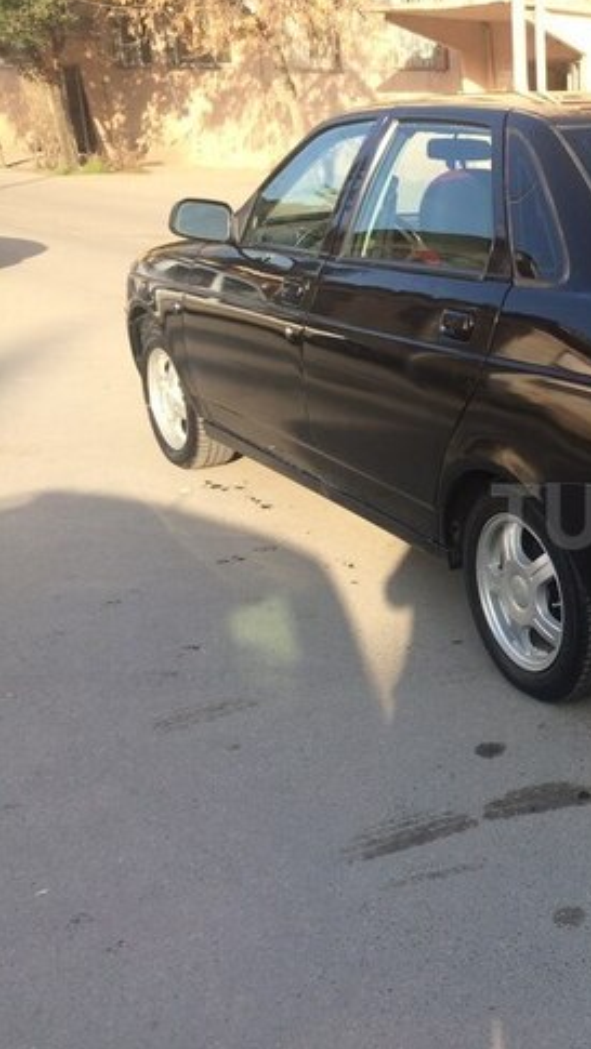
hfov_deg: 25.0
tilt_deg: -17.5
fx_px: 1197
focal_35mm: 43
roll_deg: -1.2
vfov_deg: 47.3
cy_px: 516
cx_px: 712
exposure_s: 1/507
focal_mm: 4.15
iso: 32
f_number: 2.2
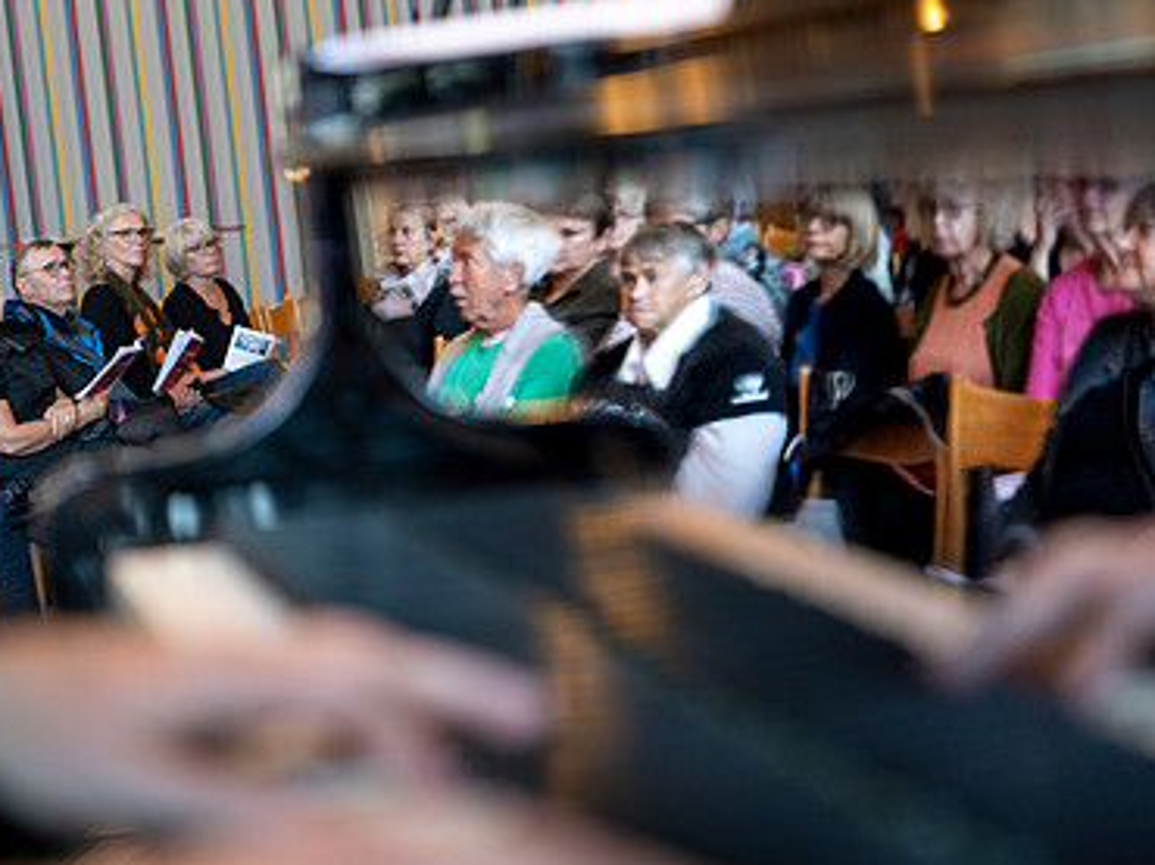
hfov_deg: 19.4
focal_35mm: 101
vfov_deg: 14.6
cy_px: 456
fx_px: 3368
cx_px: 465
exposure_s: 1/250
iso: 1600
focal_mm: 67
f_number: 2.8
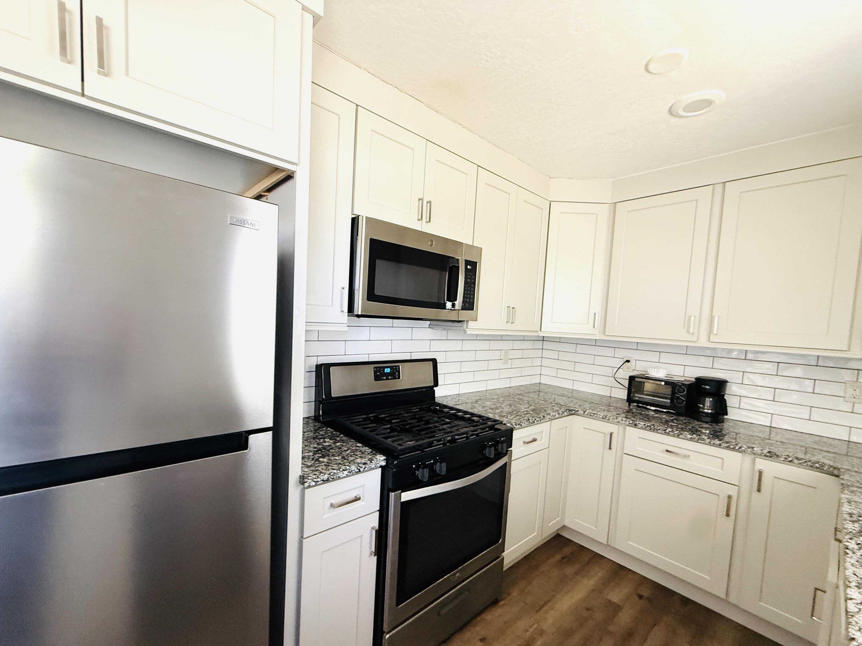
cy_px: 345
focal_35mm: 15
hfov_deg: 98.2
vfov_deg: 81.6
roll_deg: -3.6
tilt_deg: -3.2
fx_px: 374
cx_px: 431
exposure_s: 1/73
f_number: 2.2
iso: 320
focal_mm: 2.22
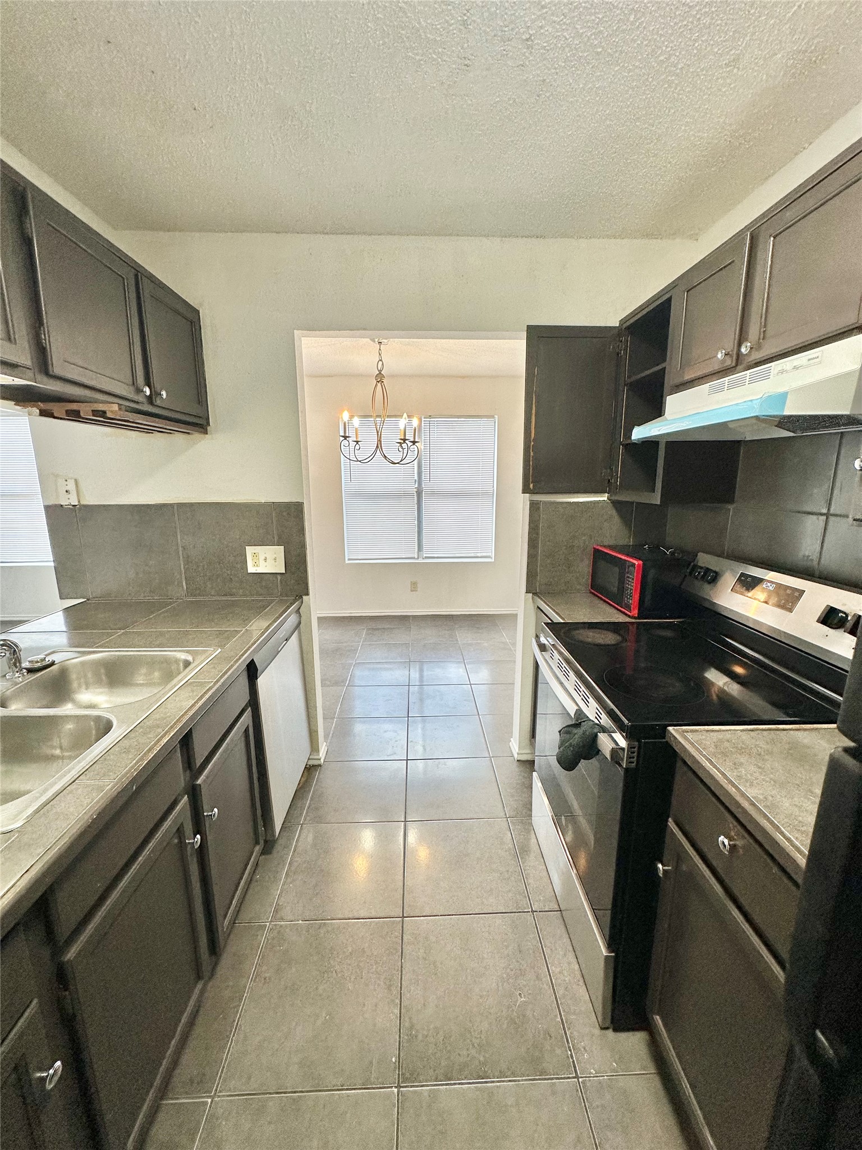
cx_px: 431
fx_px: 465
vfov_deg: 102.1
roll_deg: +0.1
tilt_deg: -11.6
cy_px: 575
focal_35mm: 14
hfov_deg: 85.7
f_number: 2.2
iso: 125
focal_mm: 2.22
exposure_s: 1/120
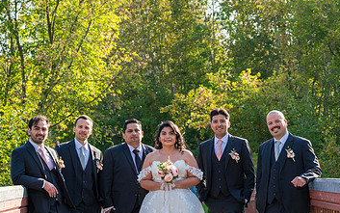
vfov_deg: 15.0
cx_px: 178
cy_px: 160
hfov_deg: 23.8
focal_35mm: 87
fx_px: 807
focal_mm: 52
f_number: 5
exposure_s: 1/250
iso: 250
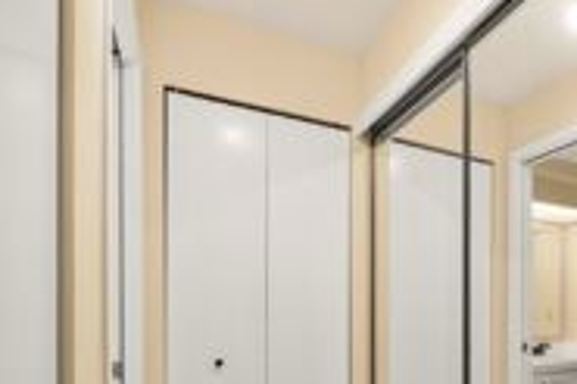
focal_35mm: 26
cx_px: 452
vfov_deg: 46.7
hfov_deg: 64.0
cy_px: 311
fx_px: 416
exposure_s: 1/30
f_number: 6.3
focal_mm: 12
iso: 800
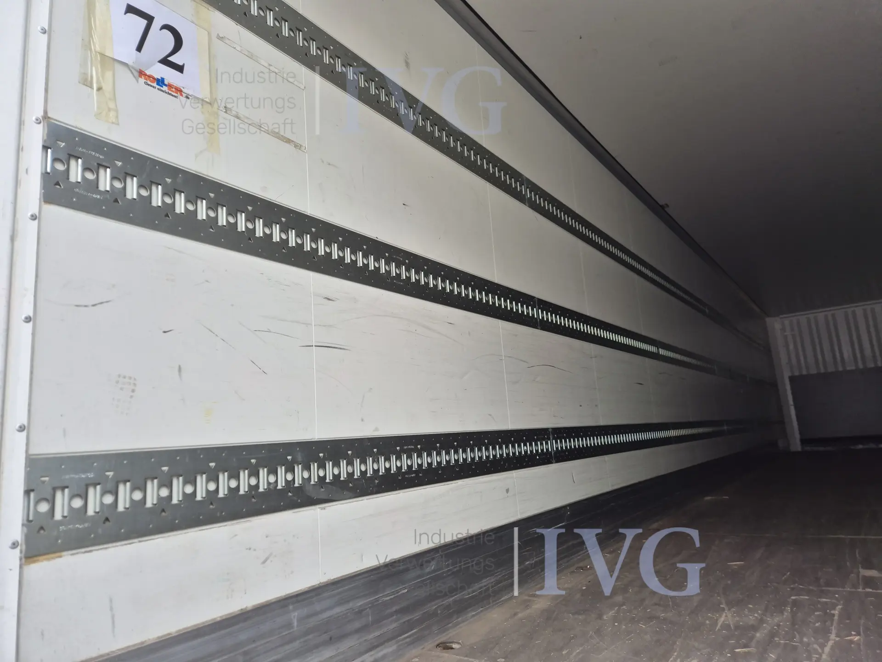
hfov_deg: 73.9
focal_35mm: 23
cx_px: 441
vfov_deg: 58.9
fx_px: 586
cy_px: 331
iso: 50
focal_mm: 5.4
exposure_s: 1/180
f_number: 1.8
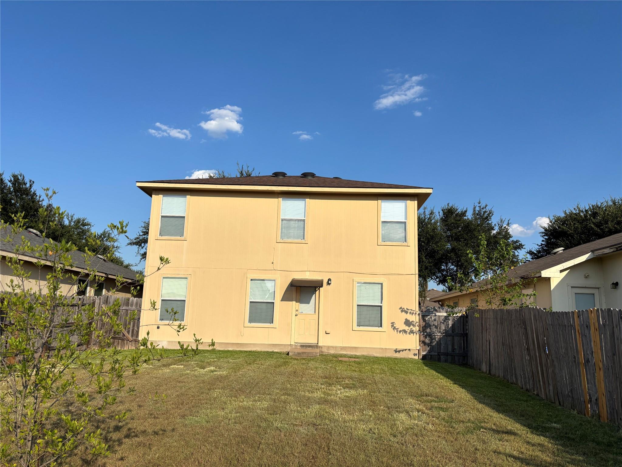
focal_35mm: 26
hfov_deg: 67.3
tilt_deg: +11.5
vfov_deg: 53.1
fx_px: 467
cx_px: 311
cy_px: 234
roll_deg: -2.5
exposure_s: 1/4630
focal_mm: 5.96
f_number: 1.6
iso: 50
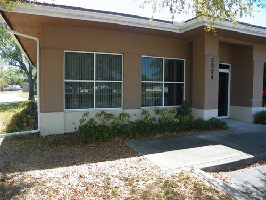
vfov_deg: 53.1
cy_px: 100
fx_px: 200
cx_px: 133
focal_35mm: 26
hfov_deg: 67.3
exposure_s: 1/320
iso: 64
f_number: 2.8
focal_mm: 4.6
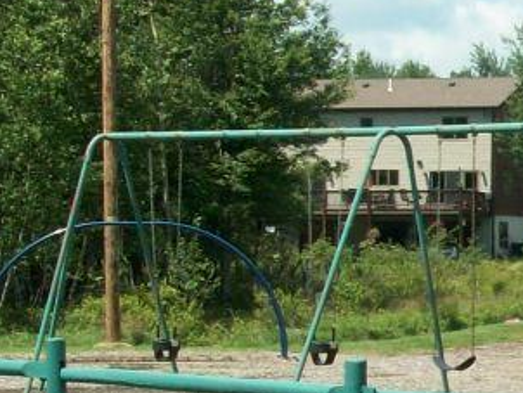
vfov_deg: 10.3
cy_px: 197
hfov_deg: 12.7
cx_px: 883
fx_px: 2177
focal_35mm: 144
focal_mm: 5.7
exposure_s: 1/250
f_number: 5.5
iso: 64
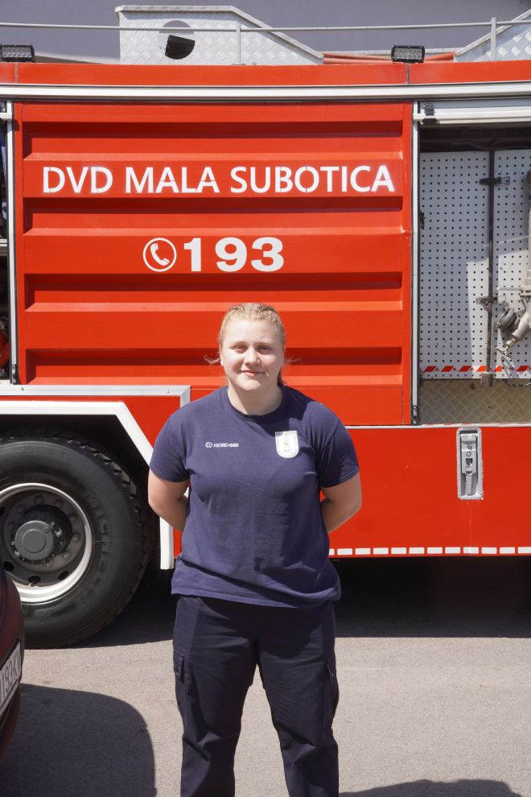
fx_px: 956
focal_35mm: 43
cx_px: 266
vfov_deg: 45.2
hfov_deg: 31.1
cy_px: 398
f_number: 8
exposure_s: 1/200
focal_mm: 28.8
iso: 100
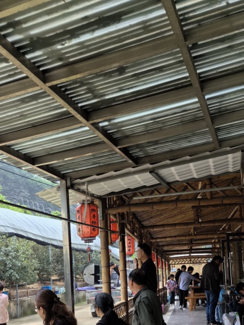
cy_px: 269
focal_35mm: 48
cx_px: 92
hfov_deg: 30.1
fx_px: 451
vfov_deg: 37.9
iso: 50
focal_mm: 5.75
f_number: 1.4
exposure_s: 1/3891
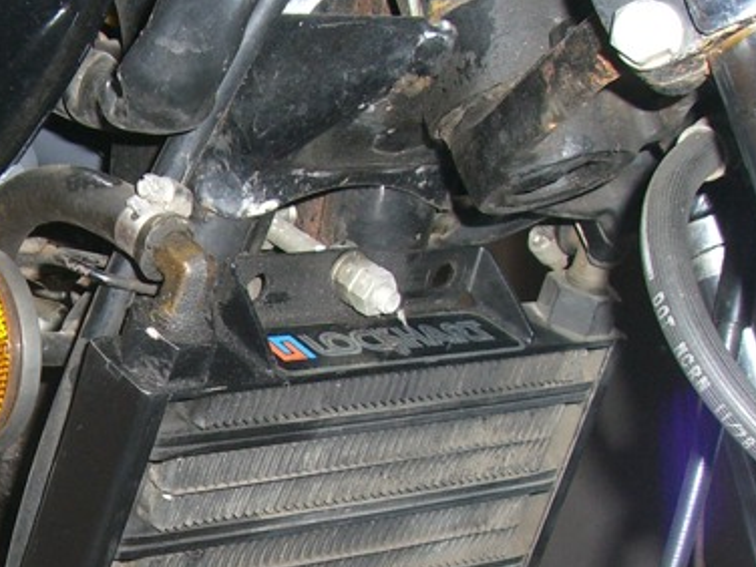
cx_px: -18
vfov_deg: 16.0
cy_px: 545
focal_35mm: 91
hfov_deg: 20.8
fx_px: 1987
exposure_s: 1/60
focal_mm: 6.2
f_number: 2.7
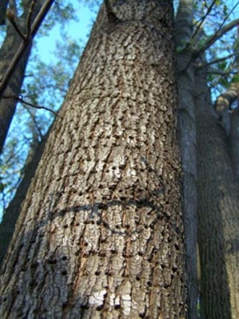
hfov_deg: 37.7
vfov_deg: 49.0
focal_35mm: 38
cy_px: 160
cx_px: 120
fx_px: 350
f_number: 2.8
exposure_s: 1/100
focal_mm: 6.3
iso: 80
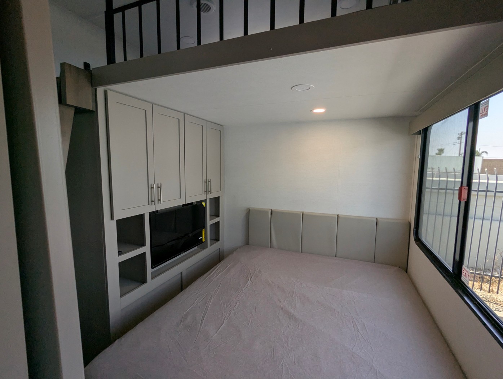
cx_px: 252
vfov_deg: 78.2
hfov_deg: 94.4
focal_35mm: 16
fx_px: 233
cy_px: 190
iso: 86
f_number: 2.2
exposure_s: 1/229
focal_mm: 2.35
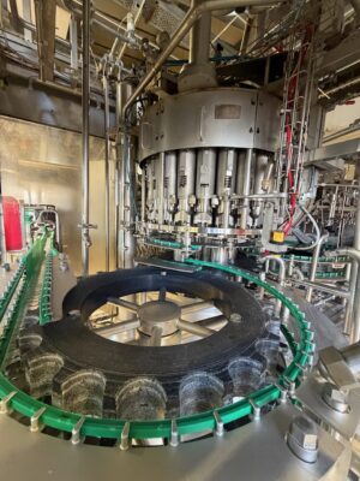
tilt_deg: -6.9
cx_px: 180
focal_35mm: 14
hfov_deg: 85.7
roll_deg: -2.1
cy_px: 240
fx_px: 194
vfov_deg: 102.1
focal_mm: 2.22
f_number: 2.2
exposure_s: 1/50
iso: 640
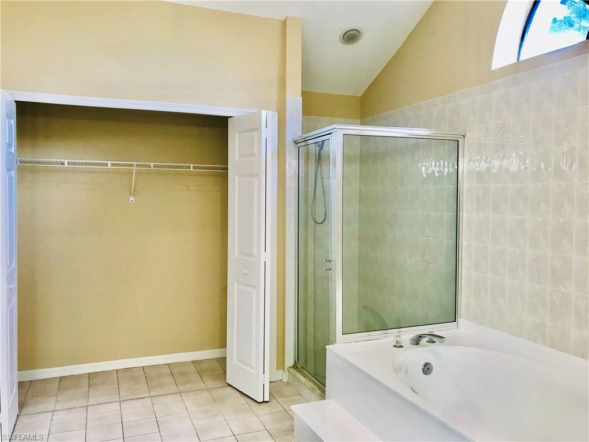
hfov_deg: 63.4
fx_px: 476
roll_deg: -0.2
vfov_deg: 49.7
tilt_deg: -2.5
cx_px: 294
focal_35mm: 28
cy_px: 221
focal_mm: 3.99
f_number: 1.8
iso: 25
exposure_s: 1/40
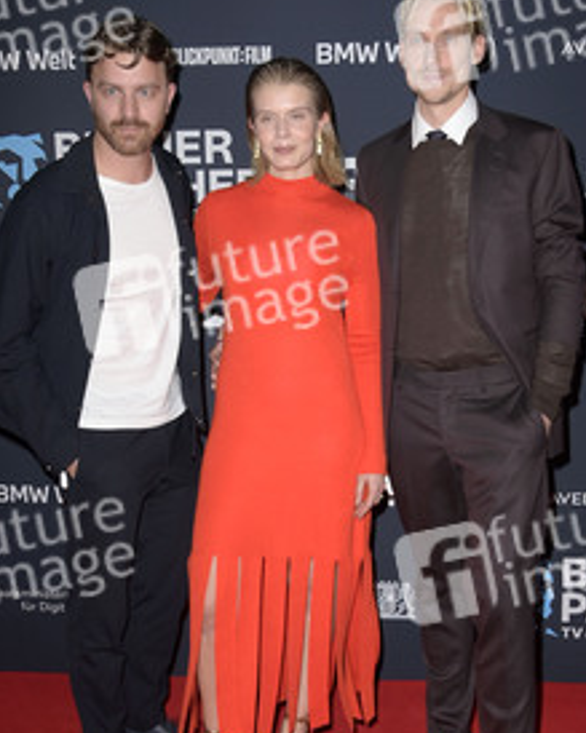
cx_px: 289
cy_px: 428
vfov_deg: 38.7
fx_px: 1041
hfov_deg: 31.4
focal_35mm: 48
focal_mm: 35
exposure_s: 1/250
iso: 800
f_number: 5.6
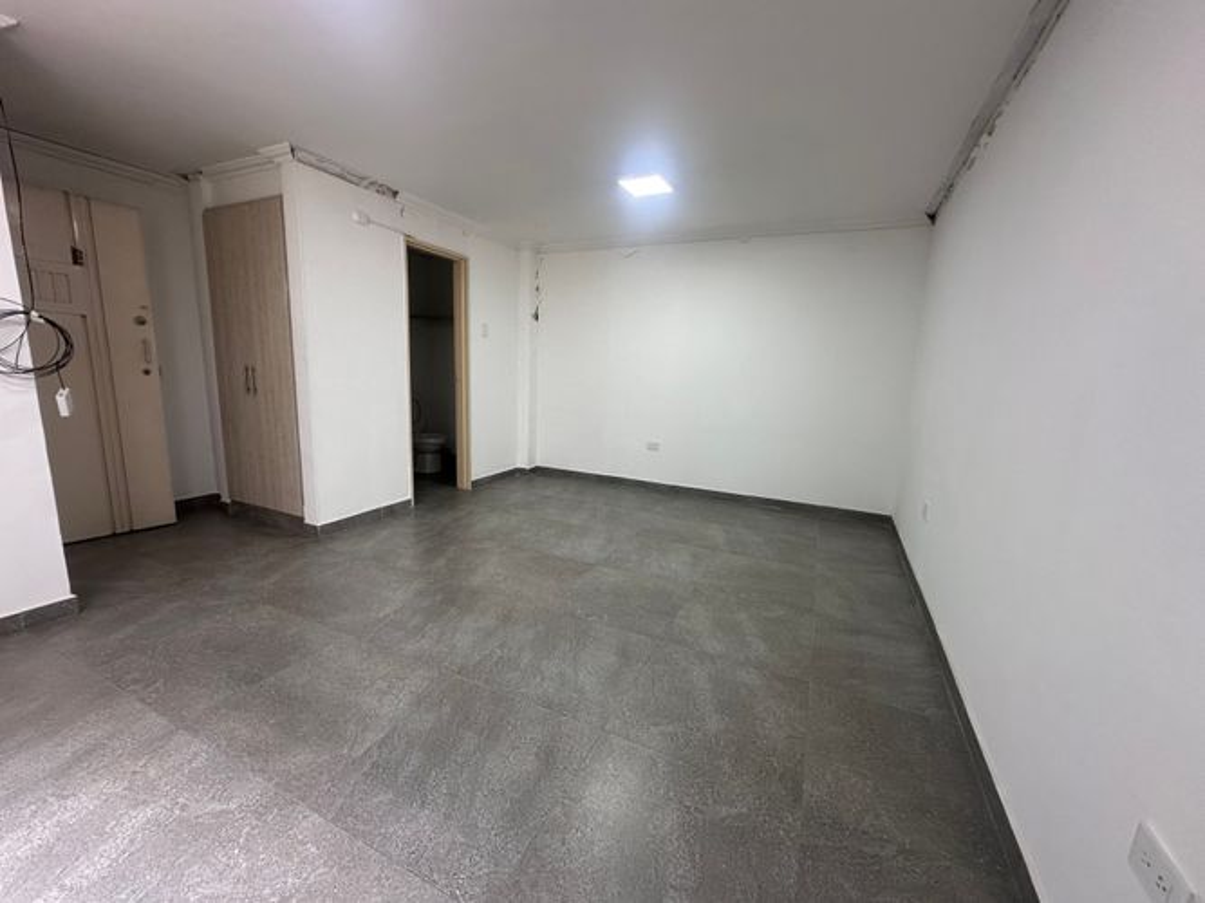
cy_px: 452
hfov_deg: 102.1
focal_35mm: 14
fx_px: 487
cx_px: 602
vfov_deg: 85.7
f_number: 2.2
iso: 160
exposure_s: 1/120
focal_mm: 2.22
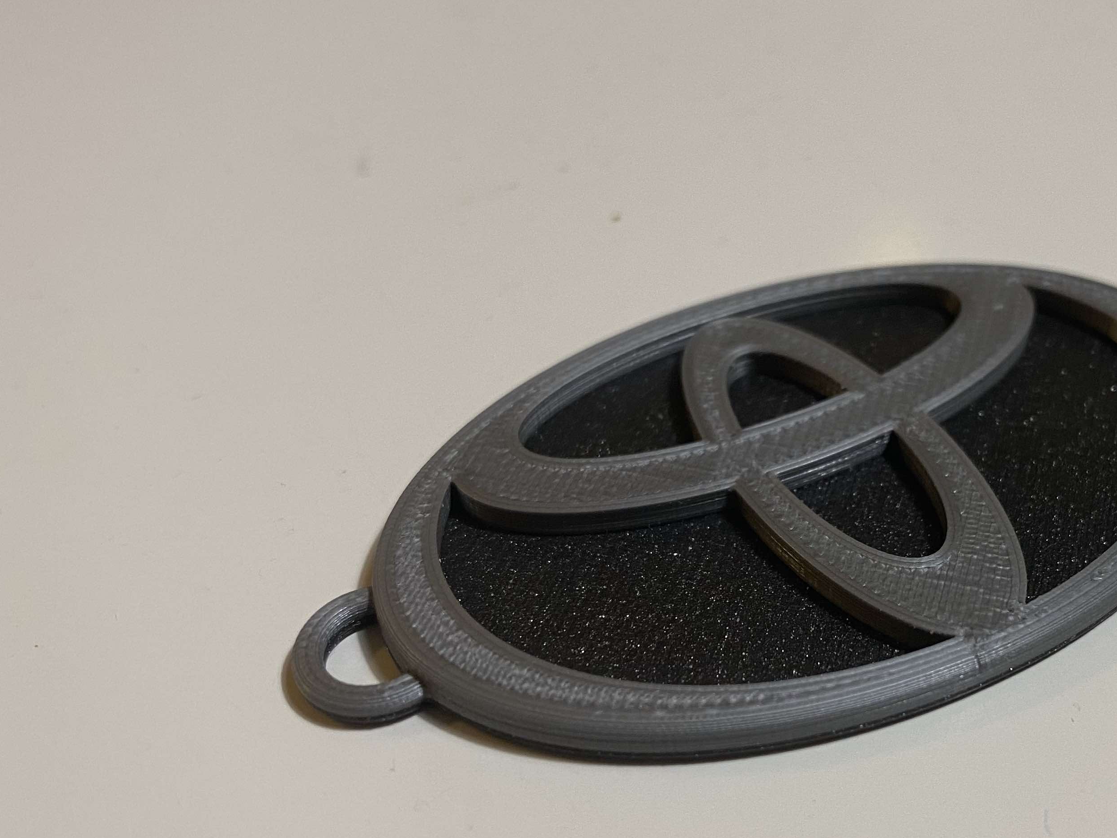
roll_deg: -1.8
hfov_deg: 43.5
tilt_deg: -40.4
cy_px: 424
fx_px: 1355
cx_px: 828
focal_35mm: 42
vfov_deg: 34.3
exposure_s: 1/50
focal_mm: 4.25
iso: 80
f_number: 1.8
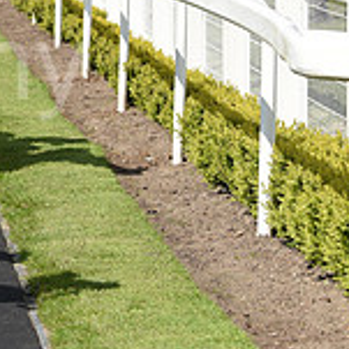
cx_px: -208
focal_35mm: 228
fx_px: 2601
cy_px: -47
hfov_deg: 7.5
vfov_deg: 7.6
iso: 400
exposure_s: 1/3200
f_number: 5
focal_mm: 70
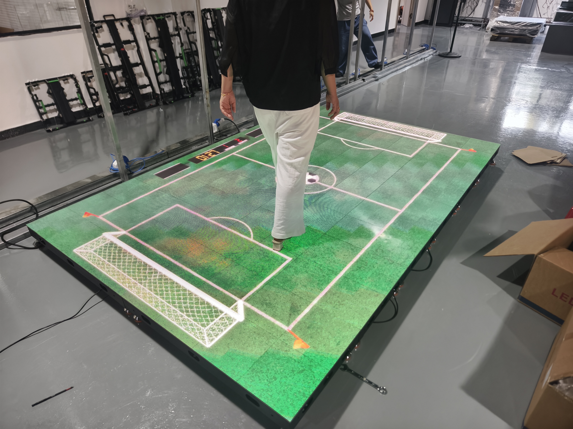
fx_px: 381
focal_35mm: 23
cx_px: 286
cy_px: 214
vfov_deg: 58.9
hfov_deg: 73.9
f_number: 1.75
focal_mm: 8.67
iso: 419
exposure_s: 1/300
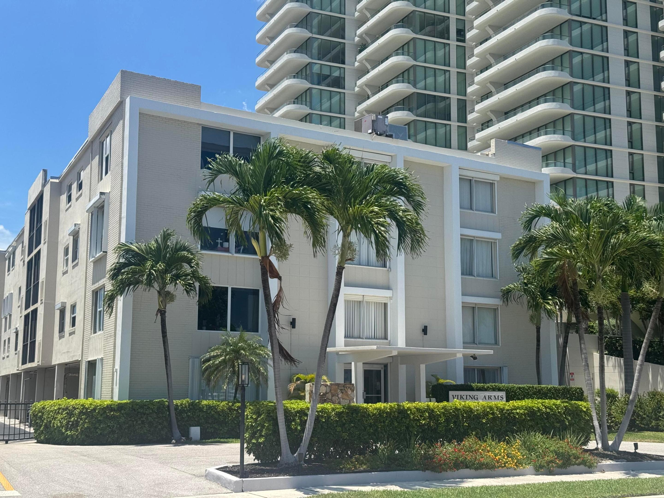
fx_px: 921
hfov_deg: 39.7
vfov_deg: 30.3
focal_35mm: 48
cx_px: 332
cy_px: 249
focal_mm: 6.76
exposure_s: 1/4310
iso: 64
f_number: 1.78
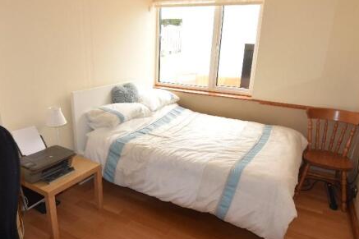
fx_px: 247
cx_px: 162
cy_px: 125
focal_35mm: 25
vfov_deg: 51.7
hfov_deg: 71.9
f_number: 5.6
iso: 450
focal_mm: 11
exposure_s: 1/125
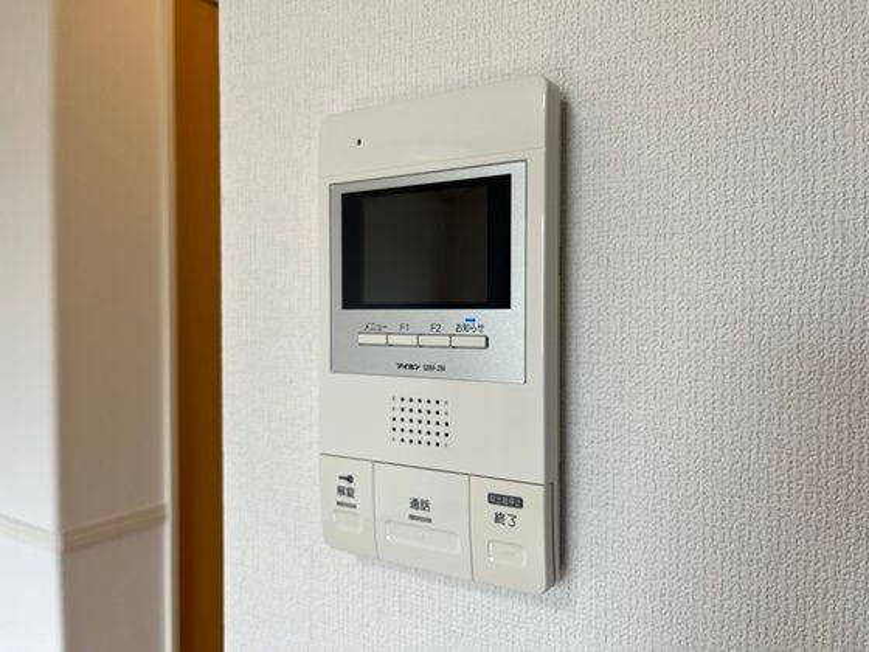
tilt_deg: -0.8
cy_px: 326
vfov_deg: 53.1
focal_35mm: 26
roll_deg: -0.2
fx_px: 653
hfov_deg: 67.3
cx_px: 434
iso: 40
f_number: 1.6
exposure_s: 1/122
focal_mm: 5.1
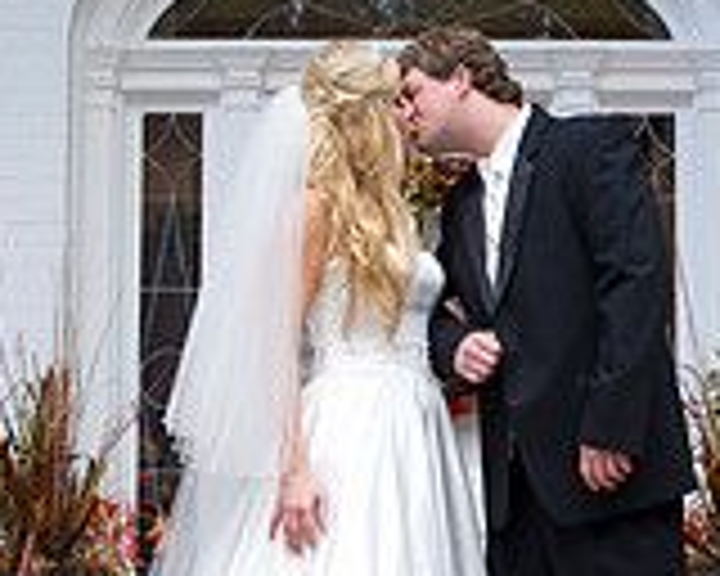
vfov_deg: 14.1
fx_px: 2323
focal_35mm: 109
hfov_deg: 17.5
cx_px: 531
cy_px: 261
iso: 400
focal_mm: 32
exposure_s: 1/200
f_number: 5
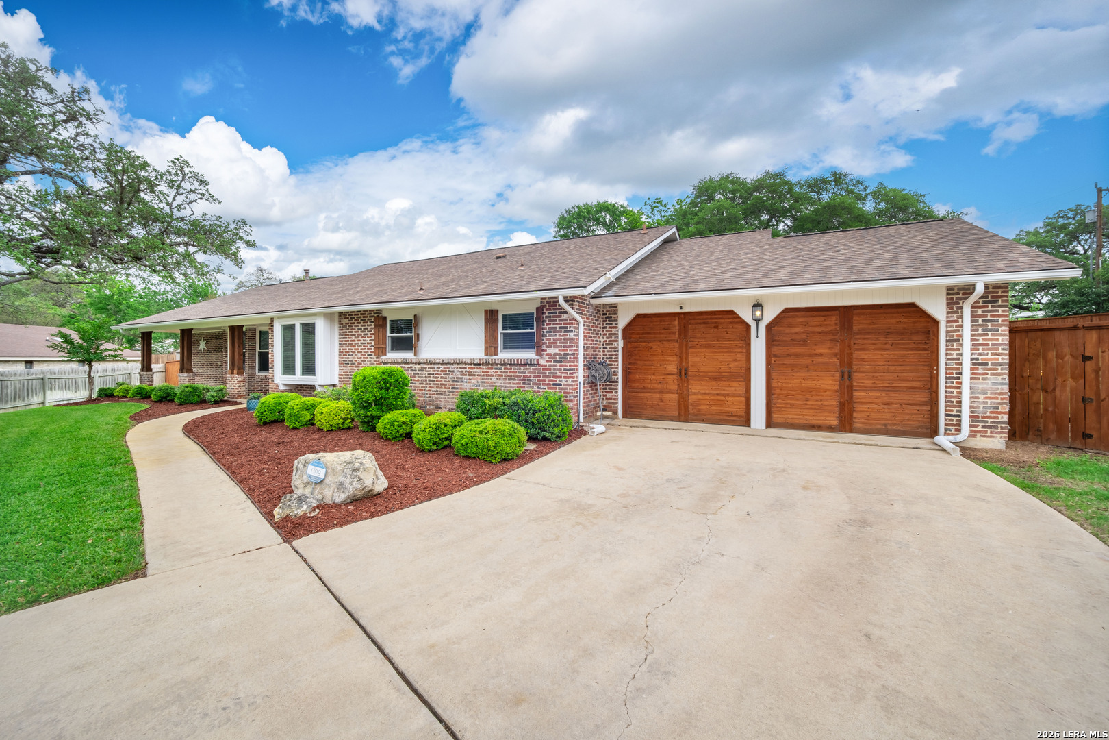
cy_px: 370
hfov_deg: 104.3
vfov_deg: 81.2
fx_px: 431
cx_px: 554
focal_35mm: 14
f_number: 7.1
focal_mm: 9
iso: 125
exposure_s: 1/125
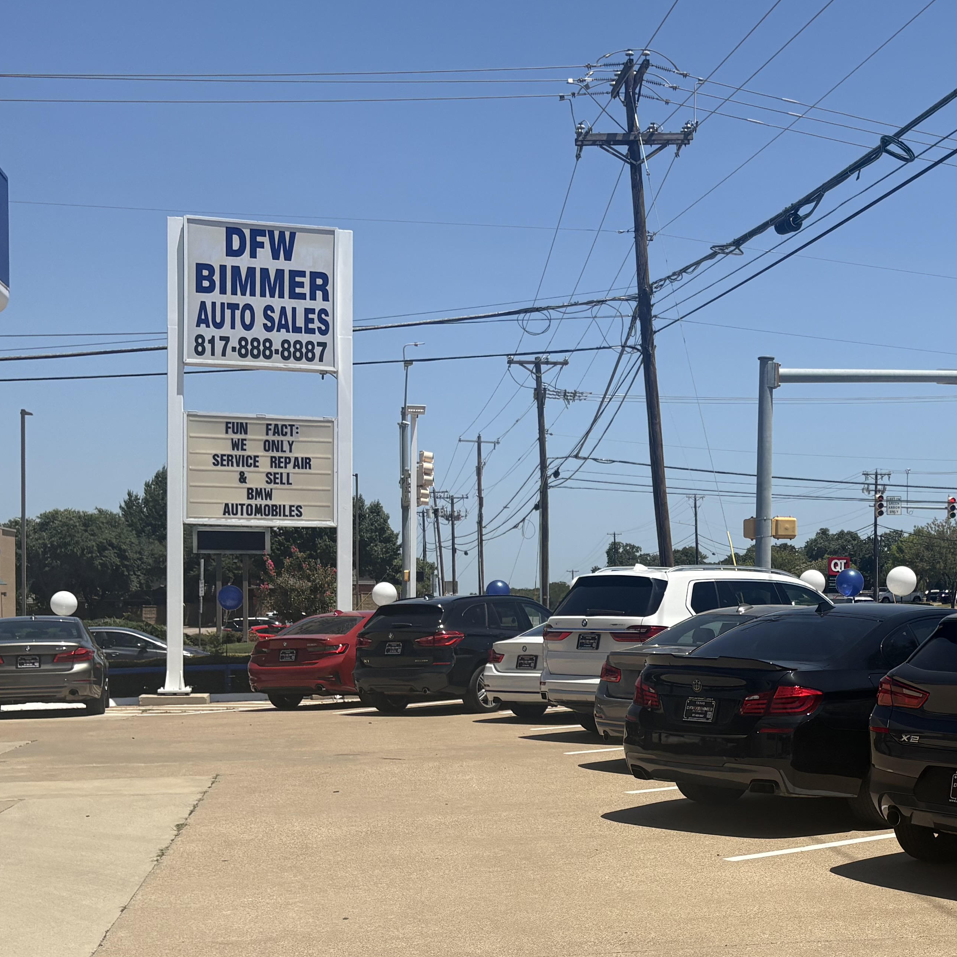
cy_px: 634
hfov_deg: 32.4
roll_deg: +0.1
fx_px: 1595
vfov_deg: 33.1
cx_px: 779
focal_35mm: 51
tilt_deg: -1.2
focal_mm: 5.96
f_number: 1.6
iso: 50
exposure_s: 1/5814
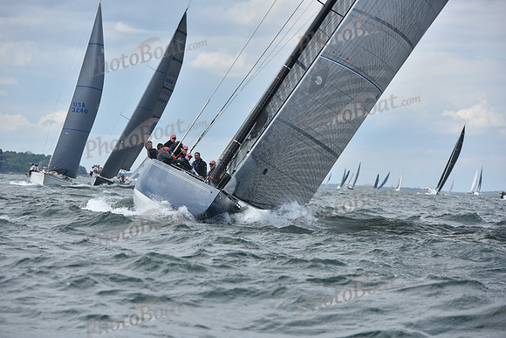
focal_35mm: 185
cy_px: 169
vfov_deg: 7.4
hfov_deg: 11.1
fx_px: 2601
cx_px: 253
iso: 250
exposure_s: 1/1000
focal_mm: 185
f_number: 8
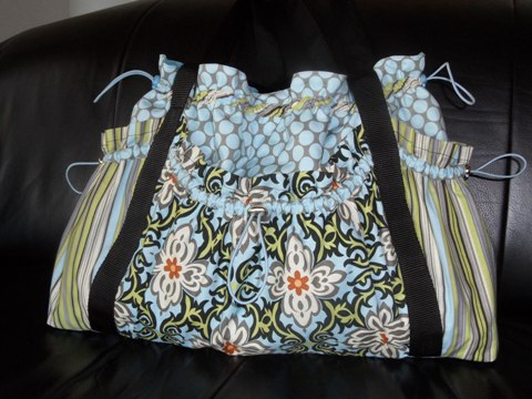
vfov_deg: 36.0
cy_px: 200
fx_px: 615
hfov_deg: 46.8
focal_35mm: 40
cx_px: 266
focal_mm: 6.5
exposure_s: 1/45
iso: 200
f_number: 3.6
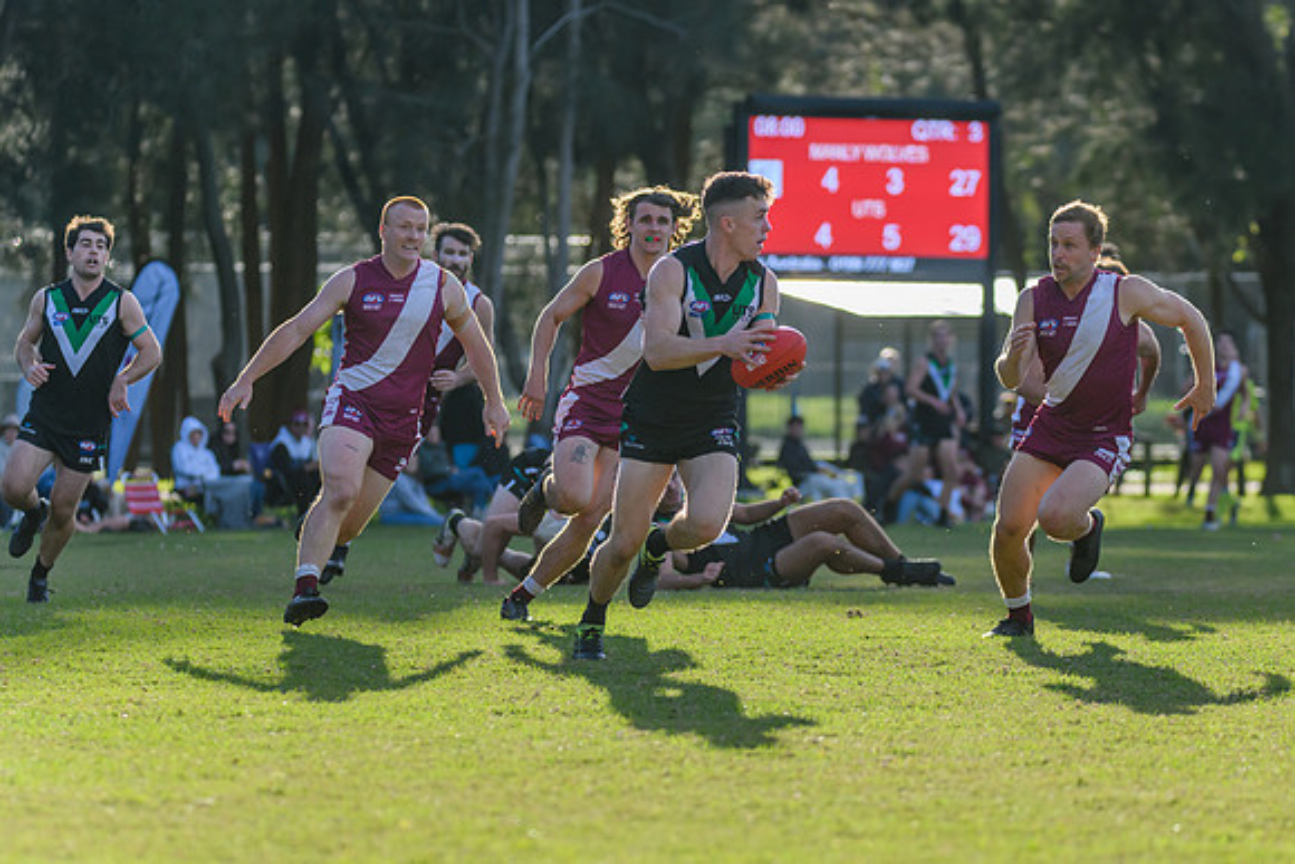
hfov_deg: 9.0
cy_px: 485
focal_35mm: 228
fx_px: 8191
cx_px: 734
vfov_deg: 6.0
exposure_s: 1/2500
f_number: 4.5
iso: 800
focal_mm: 195
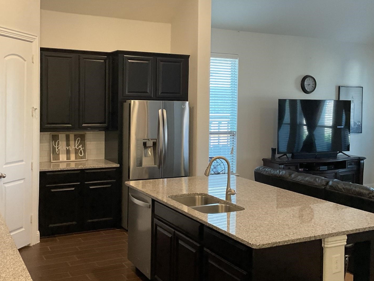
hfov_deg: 44.8
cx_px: 180
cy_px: 117
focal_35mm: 42
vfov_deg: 34.3
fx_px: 454
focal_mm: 3
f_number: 1.8
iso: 200
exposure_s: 1/60
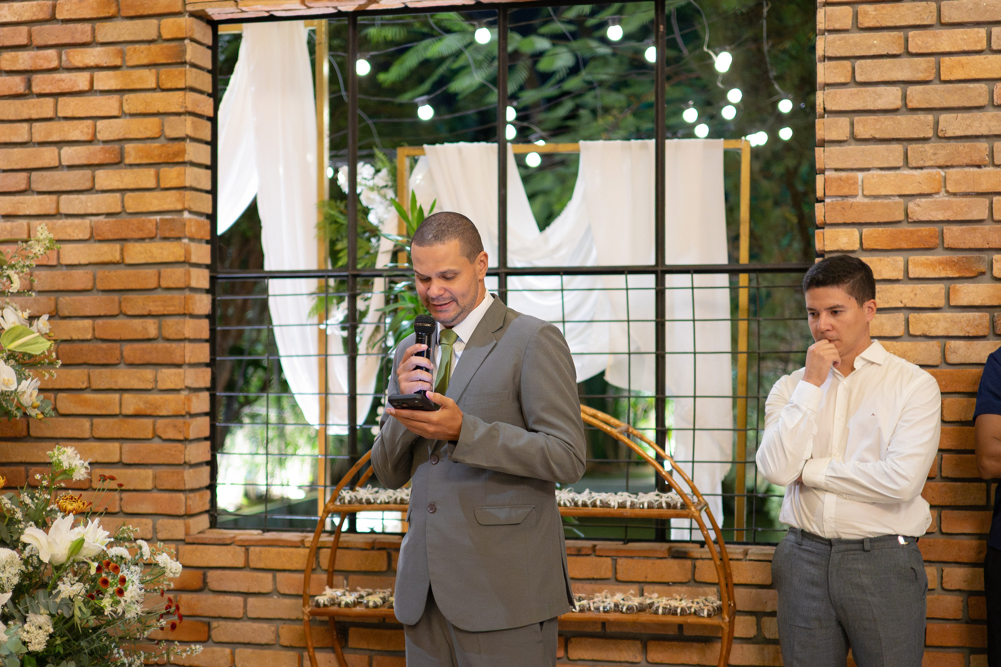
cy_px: 334
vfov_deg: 25.6
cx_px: 505
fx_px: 1470
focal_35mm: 53
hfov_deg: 37.6
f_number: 1.4
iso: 4000
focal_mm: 35
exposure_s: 1/320
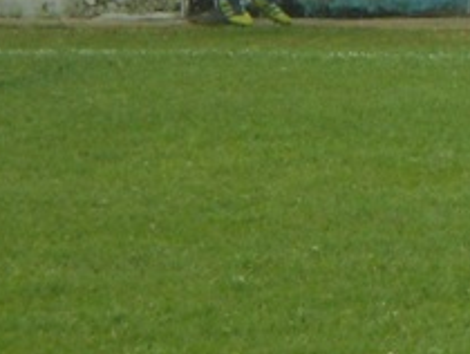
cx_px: 1007
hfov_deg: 4.6
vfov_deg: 3.5
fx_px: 5695
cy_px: -379
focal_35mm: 419
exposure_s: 1/250
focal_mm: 15.4
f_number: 6.3
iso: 100
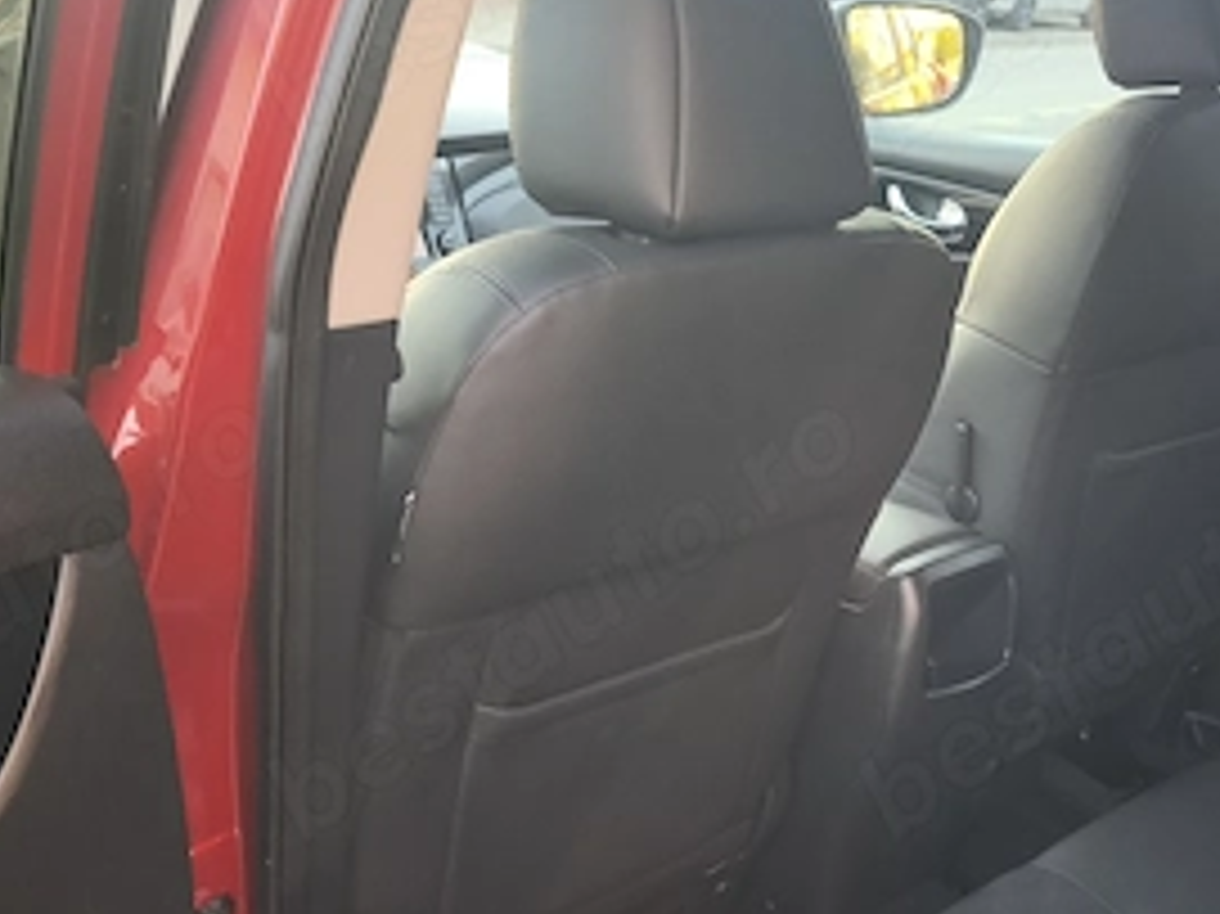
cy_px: 675
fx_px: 1797
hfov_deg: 36.6
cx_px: 914
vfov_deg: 28.2
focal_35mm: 51
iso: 320
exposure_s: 1/100
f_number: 1.6
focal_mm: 6.57
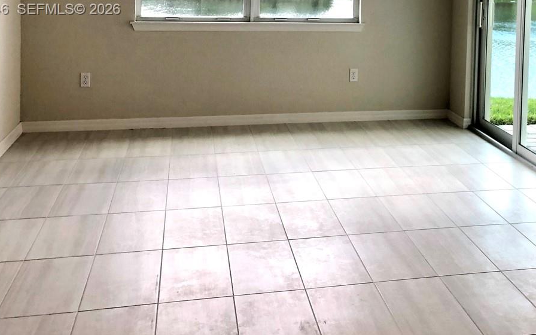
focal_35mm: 53
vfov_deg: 23.5
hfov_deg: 37.1
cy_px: 10
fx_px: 774
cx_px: 413
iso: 20
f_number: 1.8
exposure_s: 1/201
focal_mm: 4
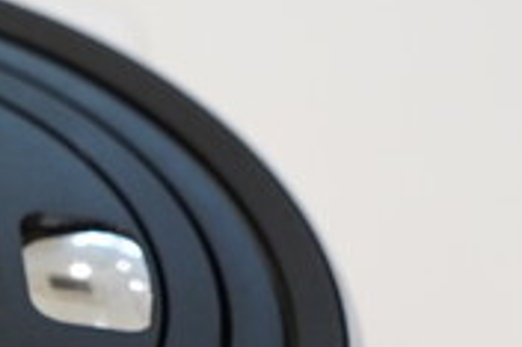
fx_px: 3564
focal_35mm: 246
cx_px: -406
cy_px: 715
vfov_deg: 5.4
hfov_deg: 8.1
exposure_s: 1/40
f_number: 8
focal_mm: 36
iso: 400
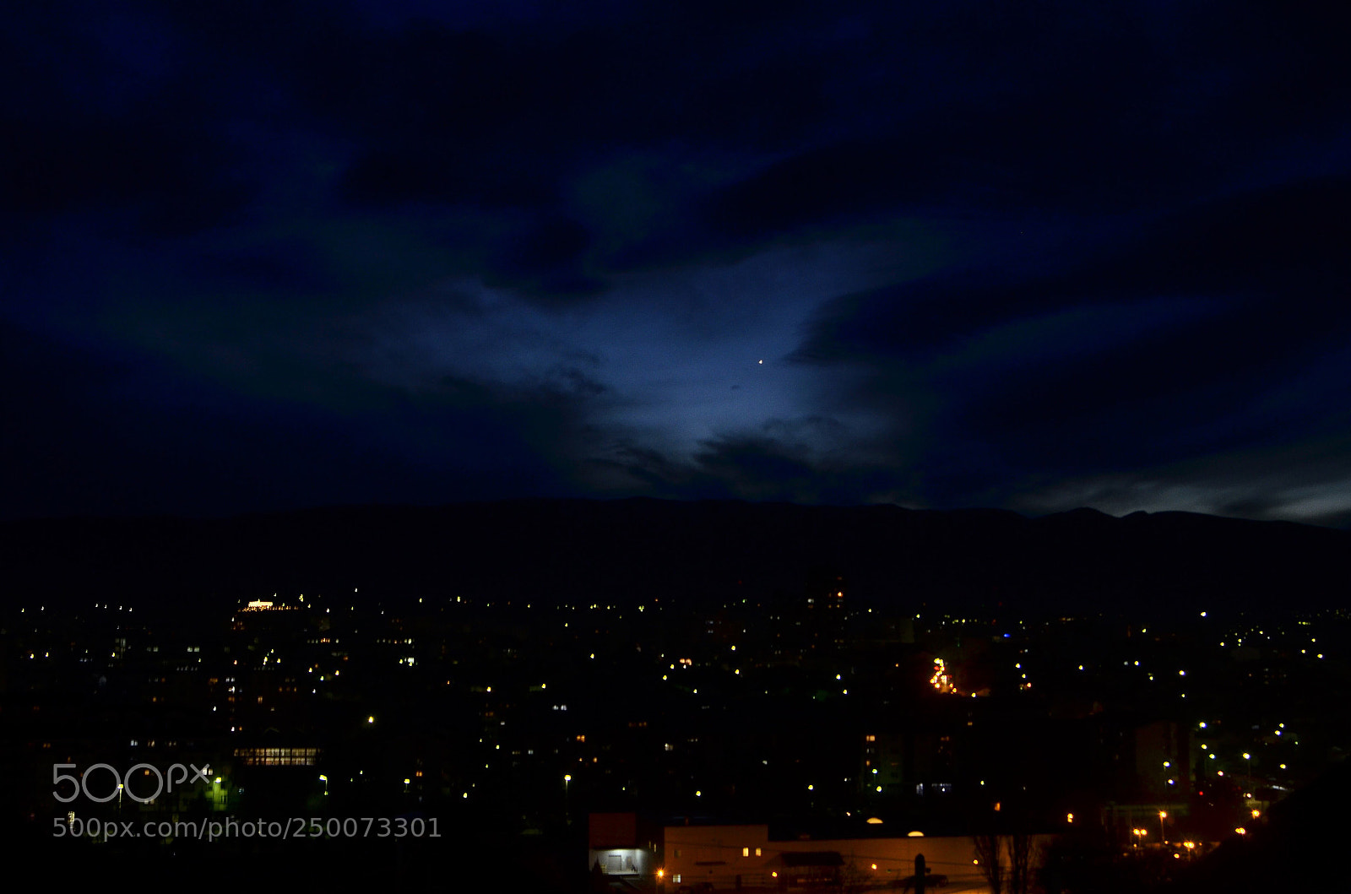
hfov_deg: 39.0
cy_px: 447
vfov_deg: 26.4
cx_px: 676
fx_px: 1910
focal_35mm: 51
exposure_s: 1/10
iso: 320
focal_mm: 34
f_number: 5
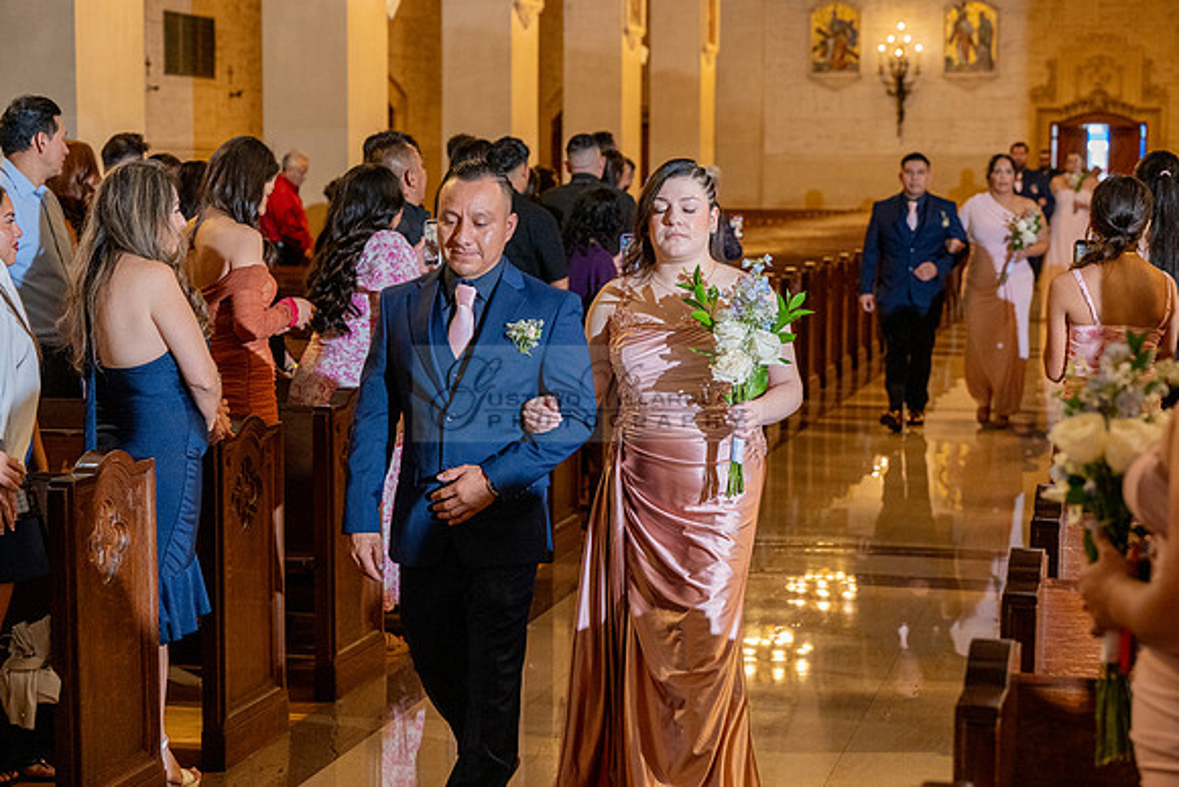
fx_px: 2293
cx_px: 590
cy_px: 394
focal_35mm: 70
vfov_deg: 19.5
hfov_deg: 28.8
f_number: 4.5
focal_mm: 70
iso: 2000
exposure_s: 1/200
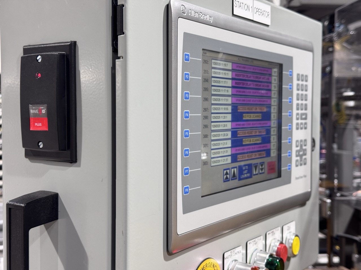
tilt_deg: -2.6
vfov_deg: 30.3
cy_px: 135
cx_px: 180
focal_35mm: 48
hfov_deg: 39.7
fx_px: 501
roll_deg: -0.5
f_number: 1.78
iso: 125
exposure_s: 1/60
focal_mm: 6.76
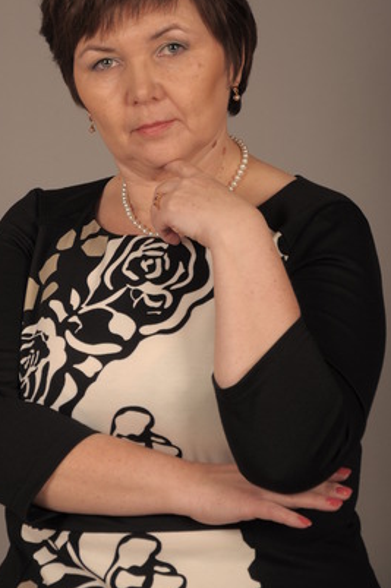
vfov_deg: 9.7
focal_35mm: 212
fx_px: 3457
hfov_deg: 6.5
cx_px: 149
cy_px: 244
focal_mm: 105
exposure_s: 1/160
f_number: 5.6
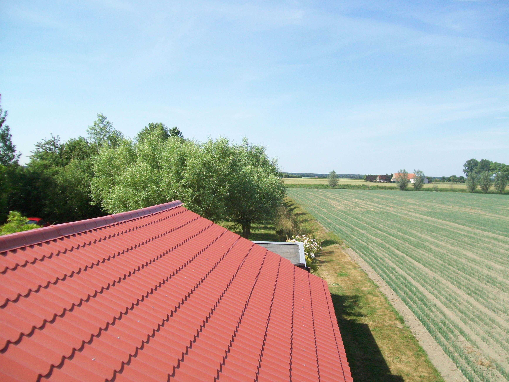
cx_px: 254
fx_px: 529
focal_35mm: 36
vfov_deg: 39.7
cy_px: 191
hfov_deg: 51.4
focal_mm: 6
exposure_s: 1/800
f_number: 2.7
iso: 64
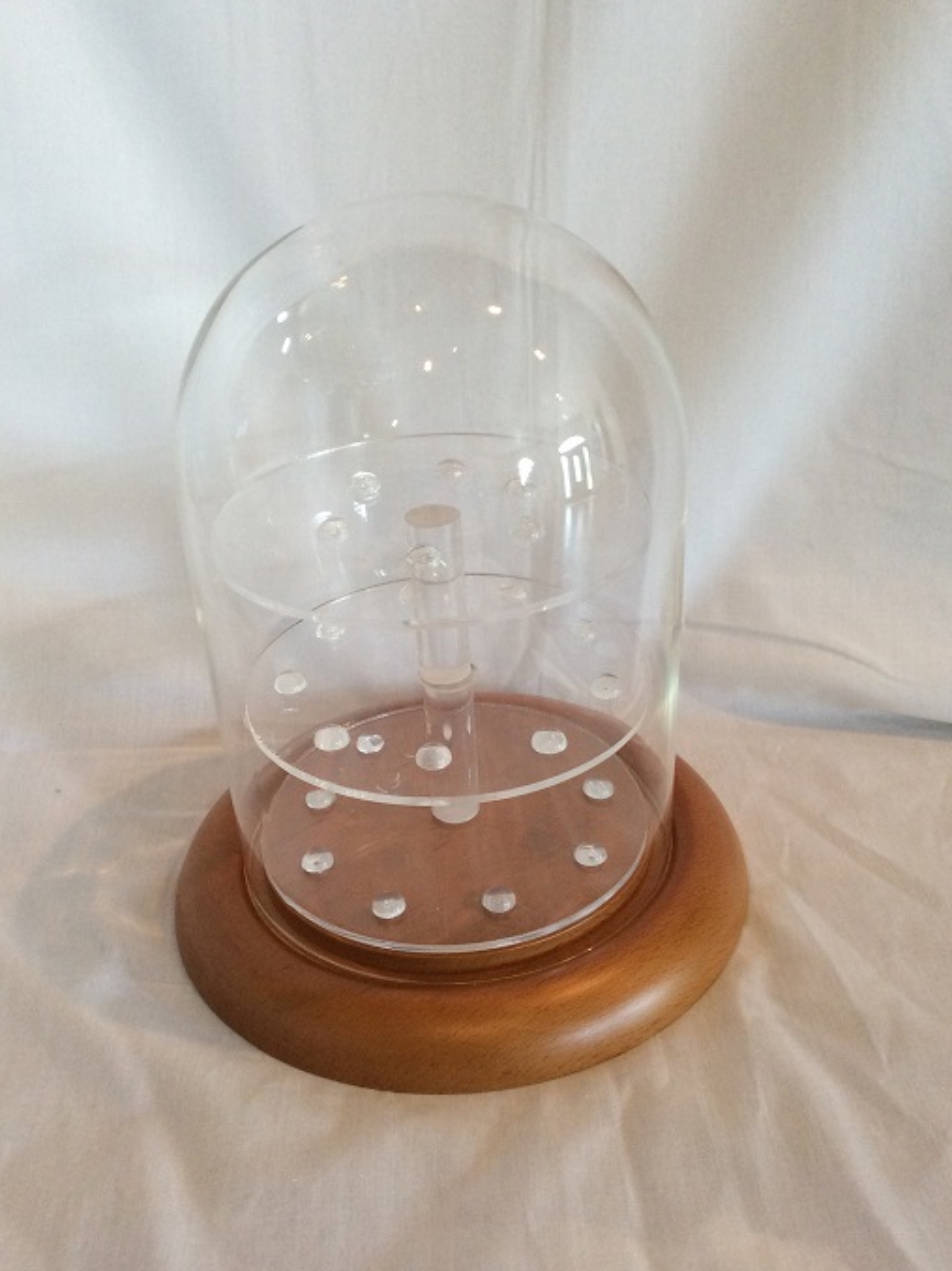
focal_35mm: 33
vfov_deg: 55.4
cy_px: 641
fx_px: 1211
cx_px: 469
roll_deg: +1.4
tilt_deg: -25.6
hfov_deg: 42.9
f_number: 2.4
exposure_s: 1/24
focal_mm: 3.3
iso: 100
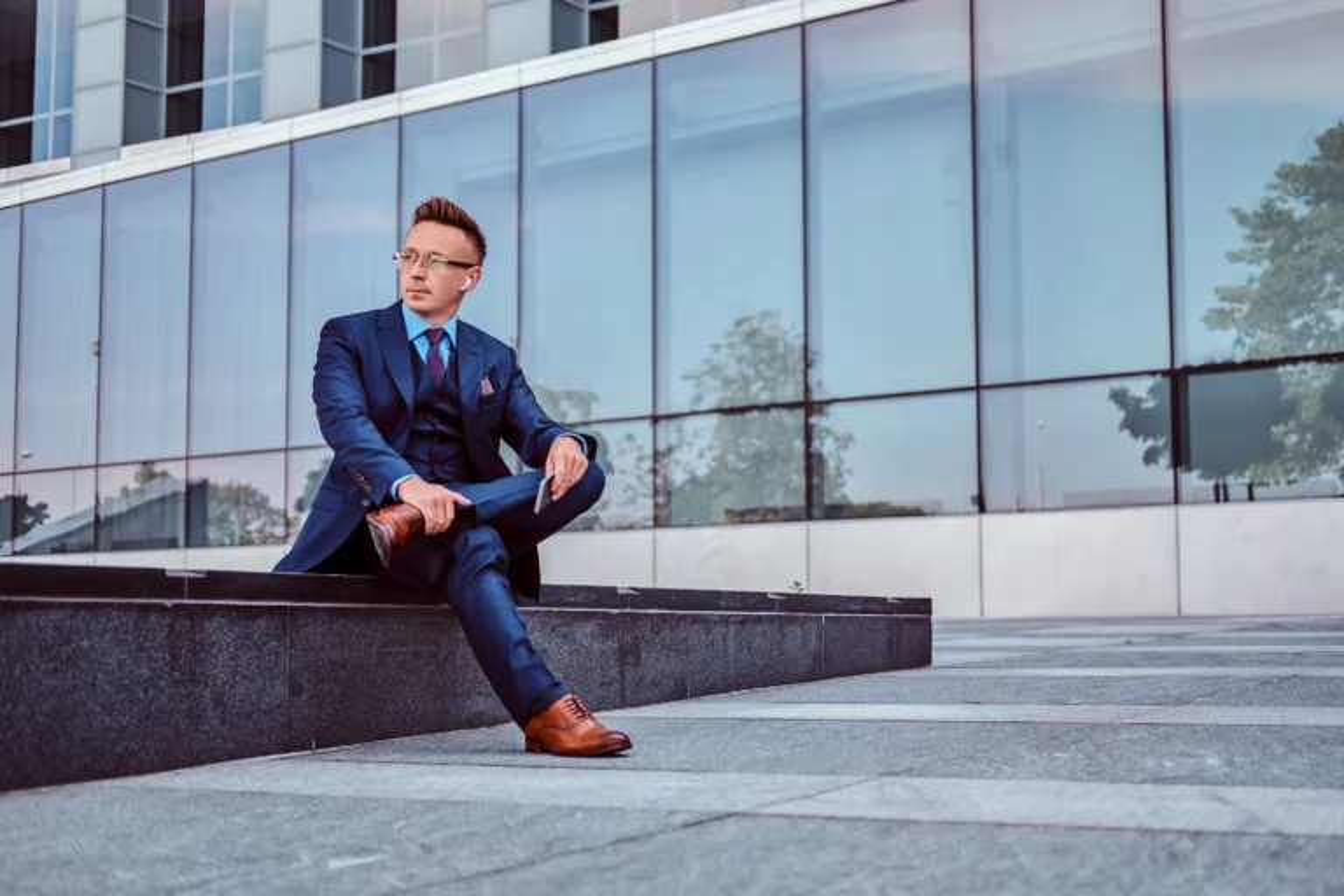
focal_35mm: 53
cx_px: 672
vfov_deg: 25.5
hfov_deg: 37.5
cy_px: 448
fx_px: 1979
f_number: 2.2
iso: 320
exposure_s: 1/1000
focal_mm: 35
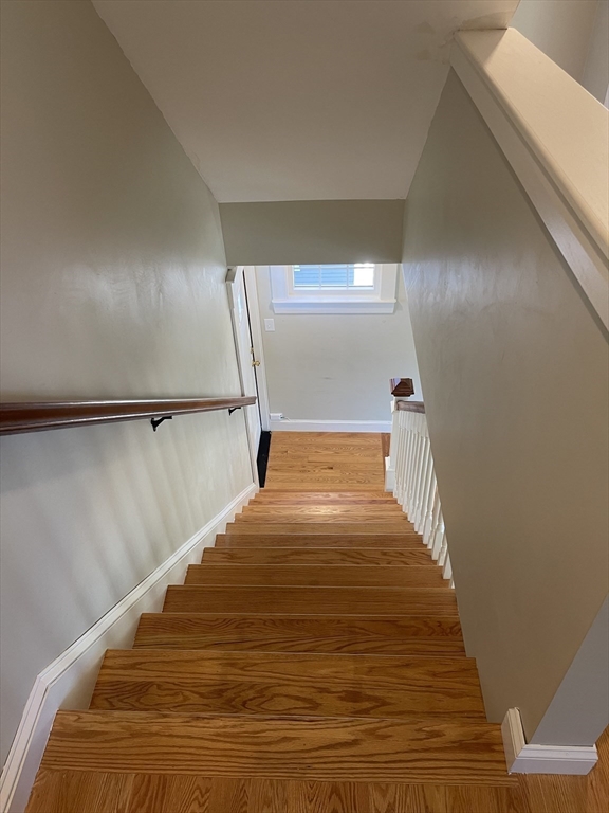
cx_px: 304
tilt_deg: -40.5
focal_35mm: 25
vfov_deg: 69.4
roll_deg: +3.1
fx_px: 586
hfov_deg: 54.9
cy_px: 406
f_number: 1.6
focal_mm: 5.1
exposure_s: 1/60
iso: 80
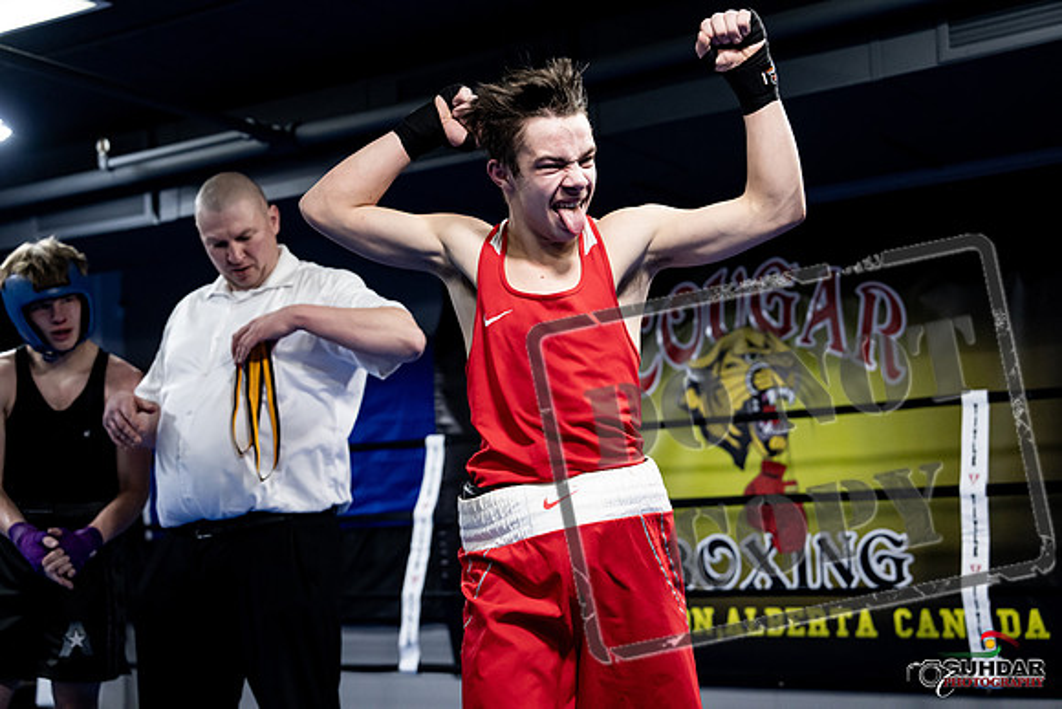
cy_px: 354
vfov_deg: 26.0
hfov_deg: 38.2
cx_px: 531
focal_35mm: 52
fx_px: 1534
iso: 6400
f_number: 2.8
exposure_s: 1/1000
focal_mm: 52
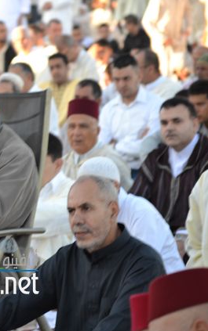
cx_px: -20
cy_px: 165
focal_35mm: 289
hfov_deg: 4.5
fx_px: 2615
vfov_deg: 7.3
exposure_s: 1/125
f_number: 5.6
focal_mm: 125
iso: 180
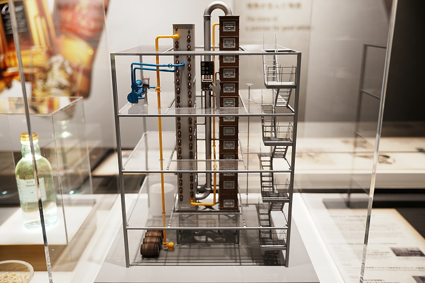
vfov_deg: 39.3
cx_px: 212
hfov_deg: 56.4
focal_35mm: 34
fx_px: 397
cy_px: 142
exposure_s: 1/15
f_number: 3.2
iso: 125
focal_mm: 33.6
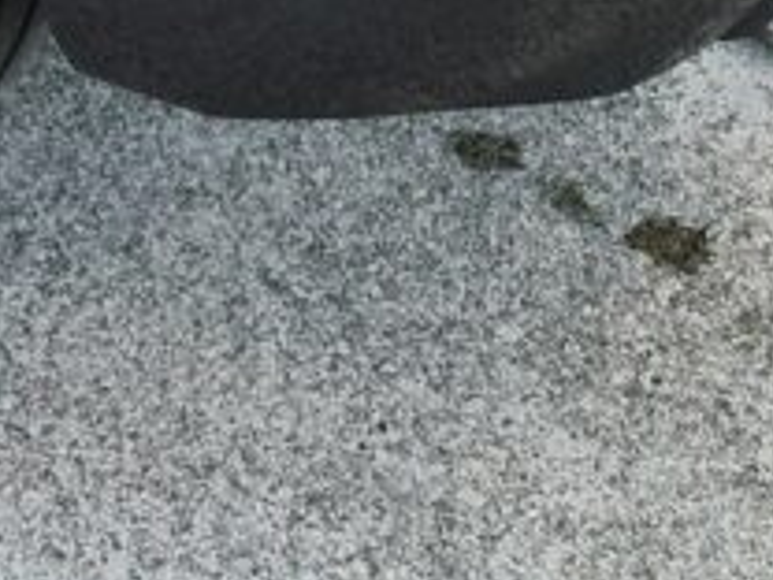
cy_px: -1353
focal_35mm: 155
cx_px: -323
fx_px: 3461
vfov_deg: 7.8
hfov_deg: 12.2
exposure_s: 1/100
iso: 169
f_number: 1.69
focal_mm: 7.01
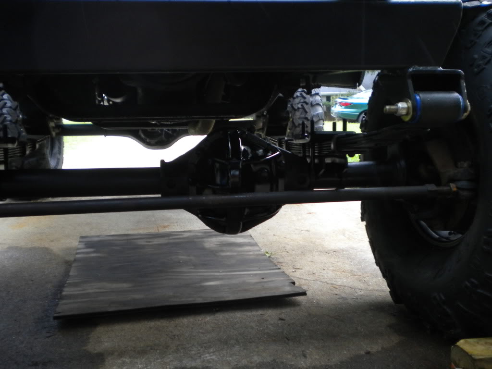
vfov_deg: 40.7
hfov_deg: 52.6
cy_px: 184
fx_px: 497
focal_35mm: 35
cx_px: 246
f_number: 3.1
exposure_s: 1/58
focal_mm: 6.3
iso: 196
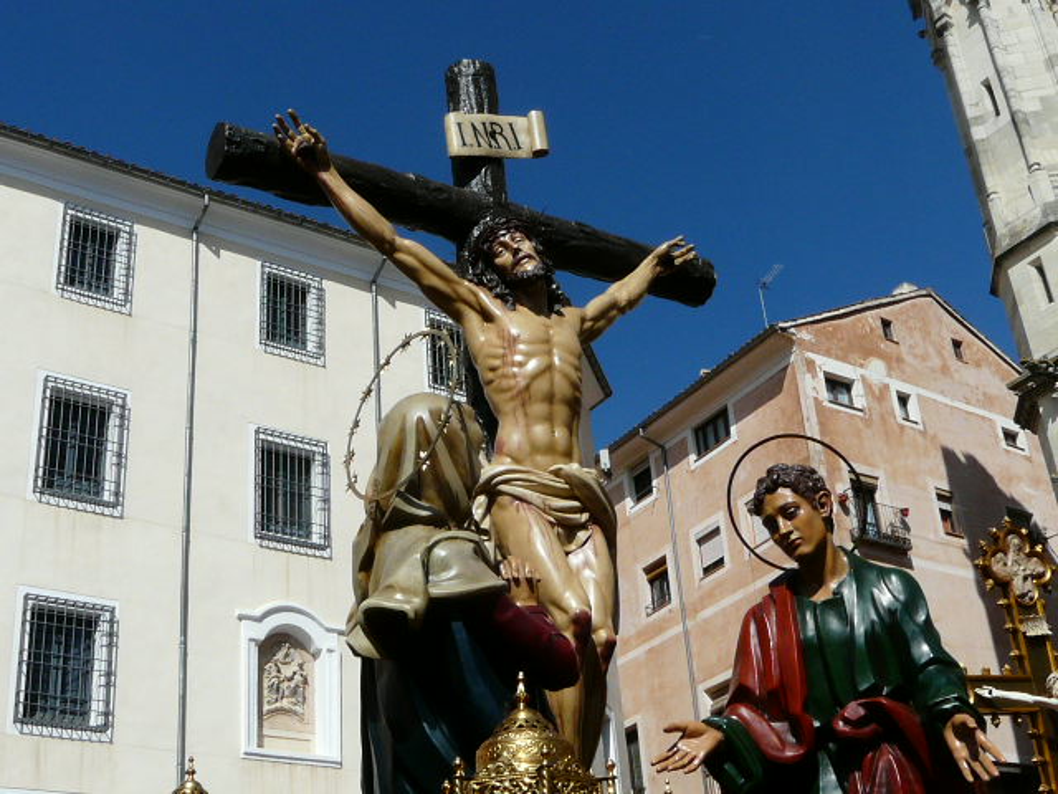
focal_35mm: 48
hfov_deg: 39.7
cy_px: 397
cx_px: 529
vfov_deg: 30.3
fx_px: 1467
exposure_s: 1/400
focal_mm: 4.9
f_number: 8
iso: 100
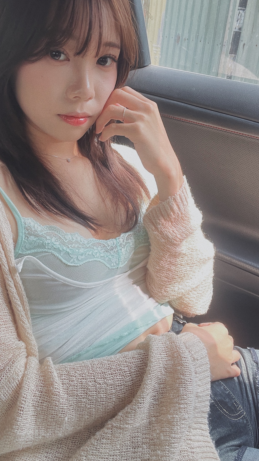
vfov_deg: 64.0
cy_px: 197
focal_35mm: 30
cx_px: 124
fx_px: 366
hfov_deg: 38.9
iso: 100
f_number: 2.2
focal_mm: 2.71
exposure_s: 1/76
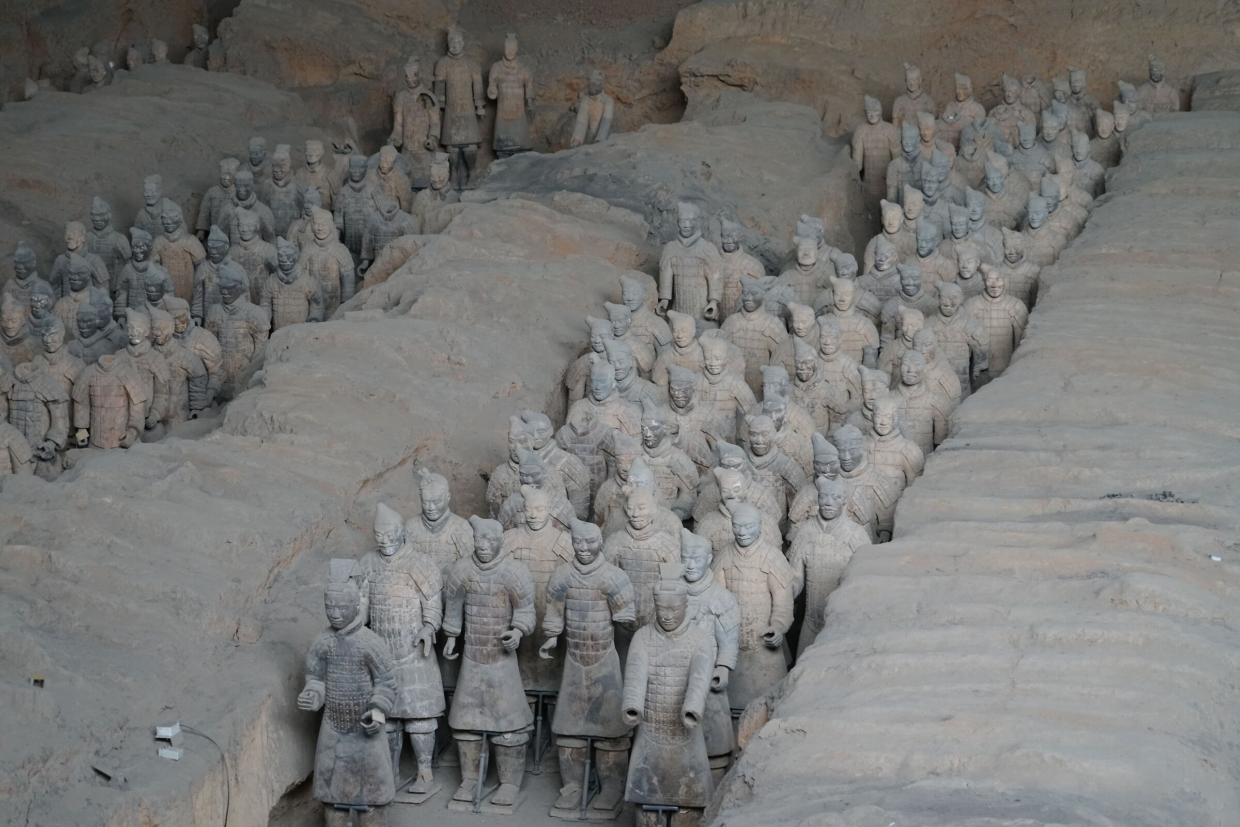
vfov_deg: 13.0
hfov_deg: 19.5
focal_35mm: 105
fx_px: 3617
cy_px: 414
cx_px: 620
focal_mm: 105
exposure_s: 1/200
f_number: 5.6
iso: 3200
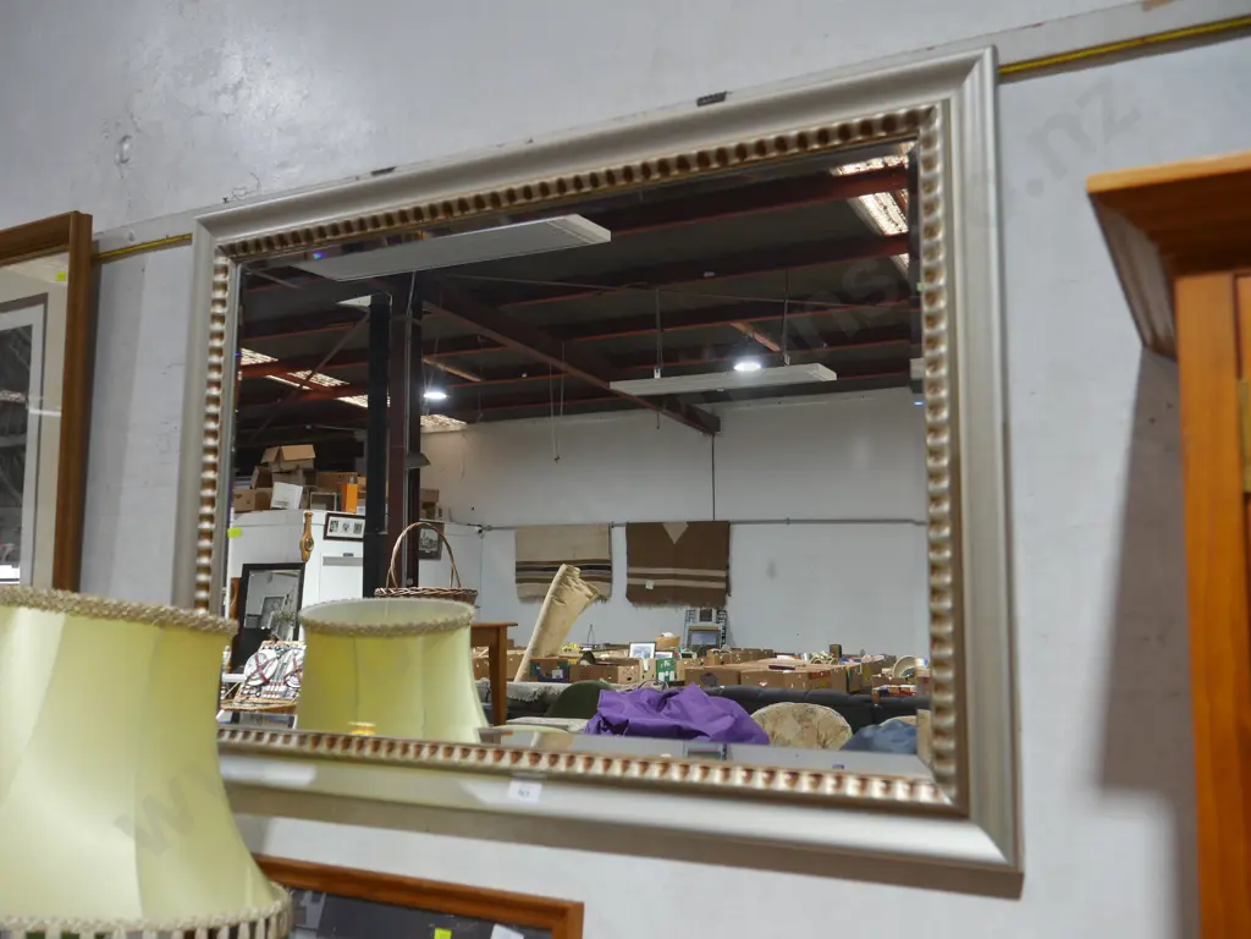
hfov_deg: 56.8
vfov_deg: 44.2
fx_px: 1156
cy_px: 470
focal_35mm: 32
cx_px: 626
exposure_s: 1/60
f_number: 4
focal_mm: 16
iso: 500
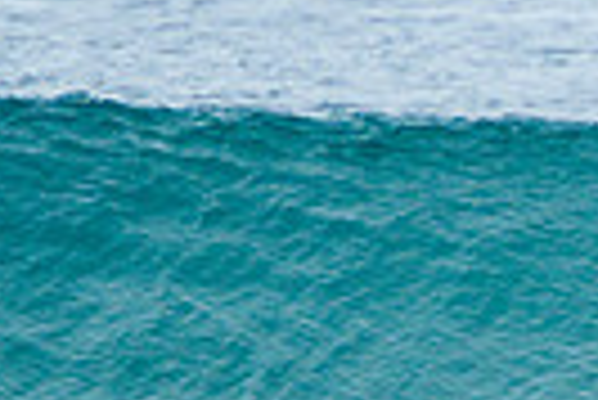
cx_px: 1542
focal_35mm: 2405
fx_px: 39993
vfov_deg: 0.6
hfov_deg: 0.9
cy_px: 426
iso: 280
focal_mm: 400
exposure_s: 1/2000
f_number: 5.6
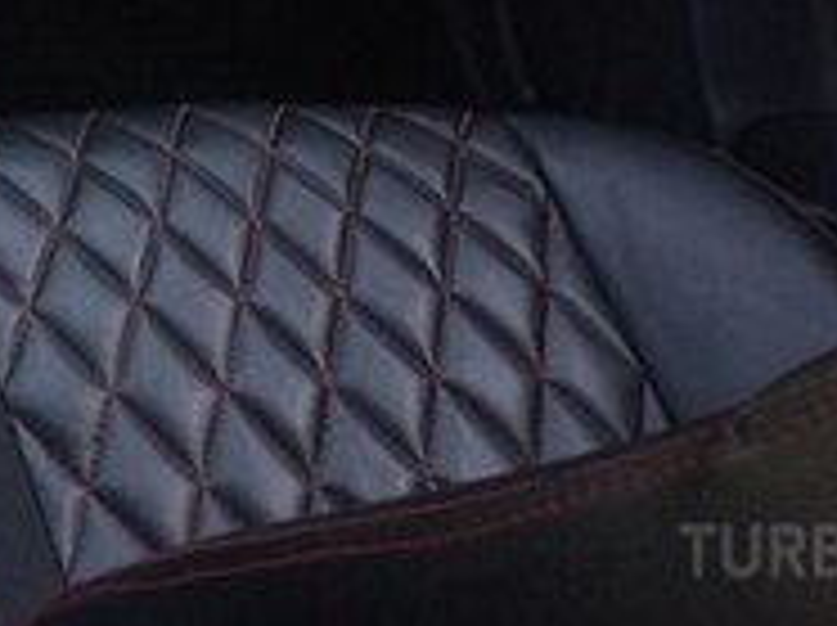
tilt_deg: -21.2
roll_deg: -3.0
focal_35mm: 103
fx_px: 2487
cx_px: -446
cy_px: -484
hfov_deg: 17.1
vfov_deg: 13.0
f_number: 2.2
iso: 32
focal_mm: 4.15
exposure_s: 1/246
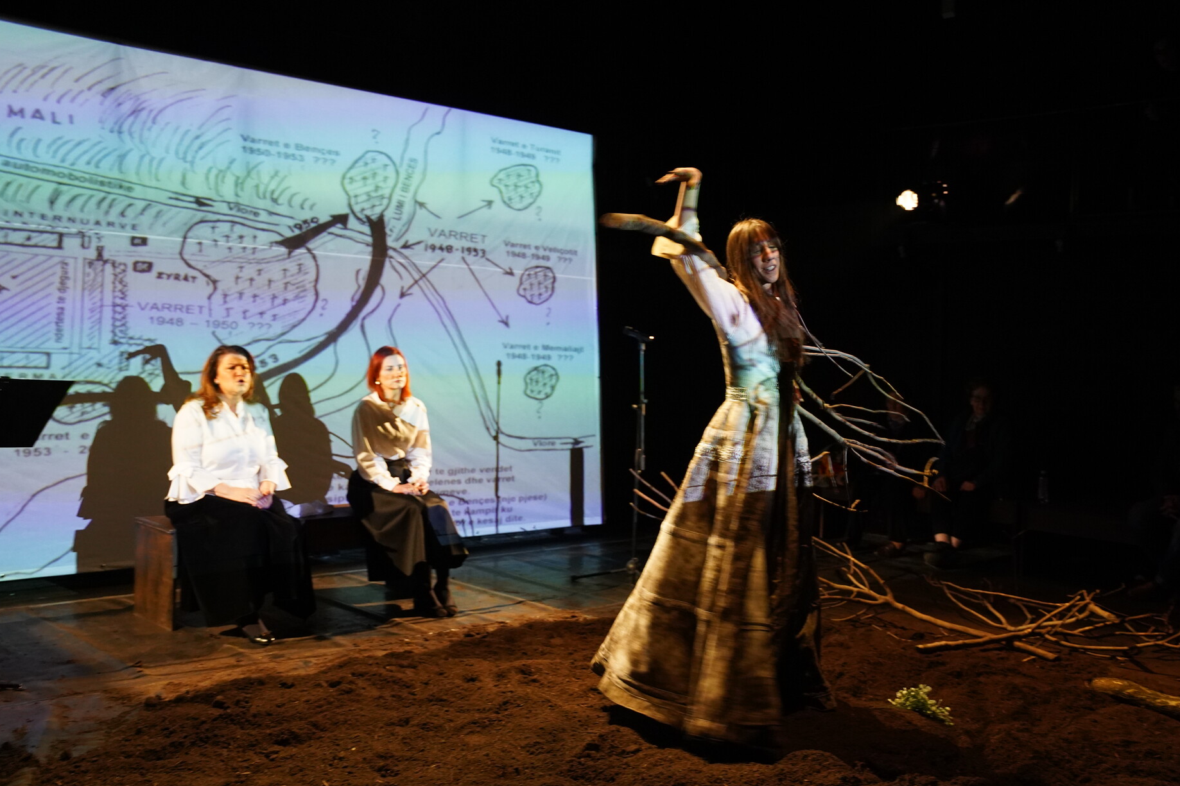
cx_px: 581
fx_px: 1238
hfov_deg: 51.0
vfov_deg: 35.3
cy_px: 392
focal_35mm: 38
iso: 5000
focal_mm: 34.7
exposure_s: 1/50
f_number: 2.8
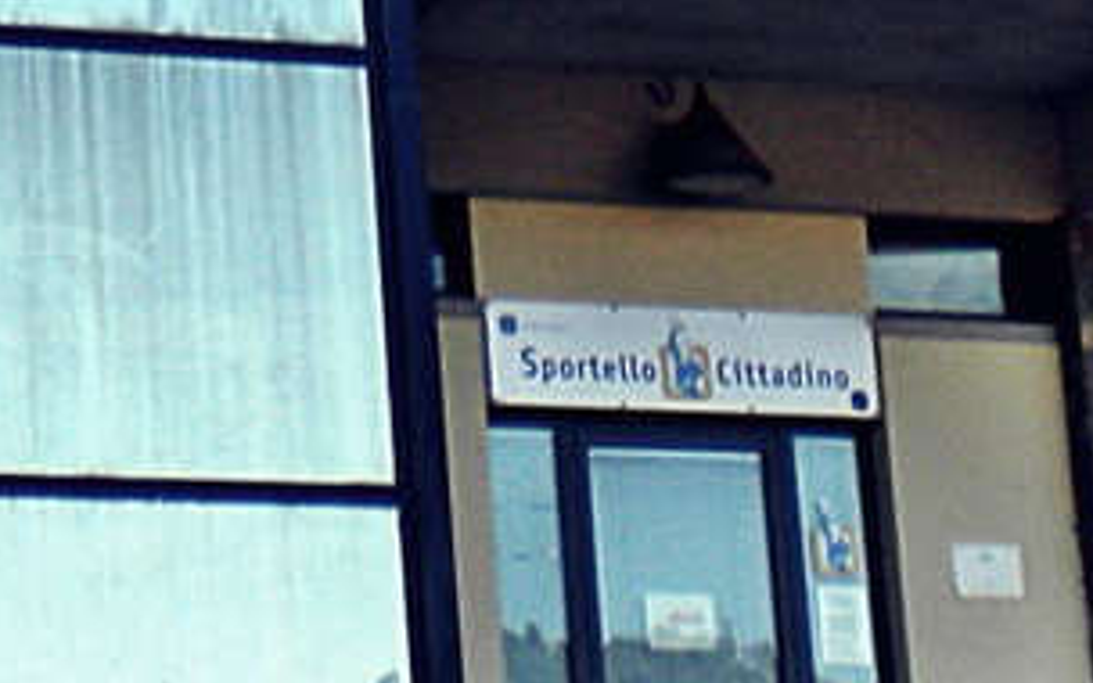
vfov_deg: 6.5
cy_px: -809
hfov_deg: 10.7
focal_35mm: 195
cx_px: 76
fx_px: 5809
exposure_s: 1/110
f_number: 4.6
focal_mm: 6.3
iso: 80
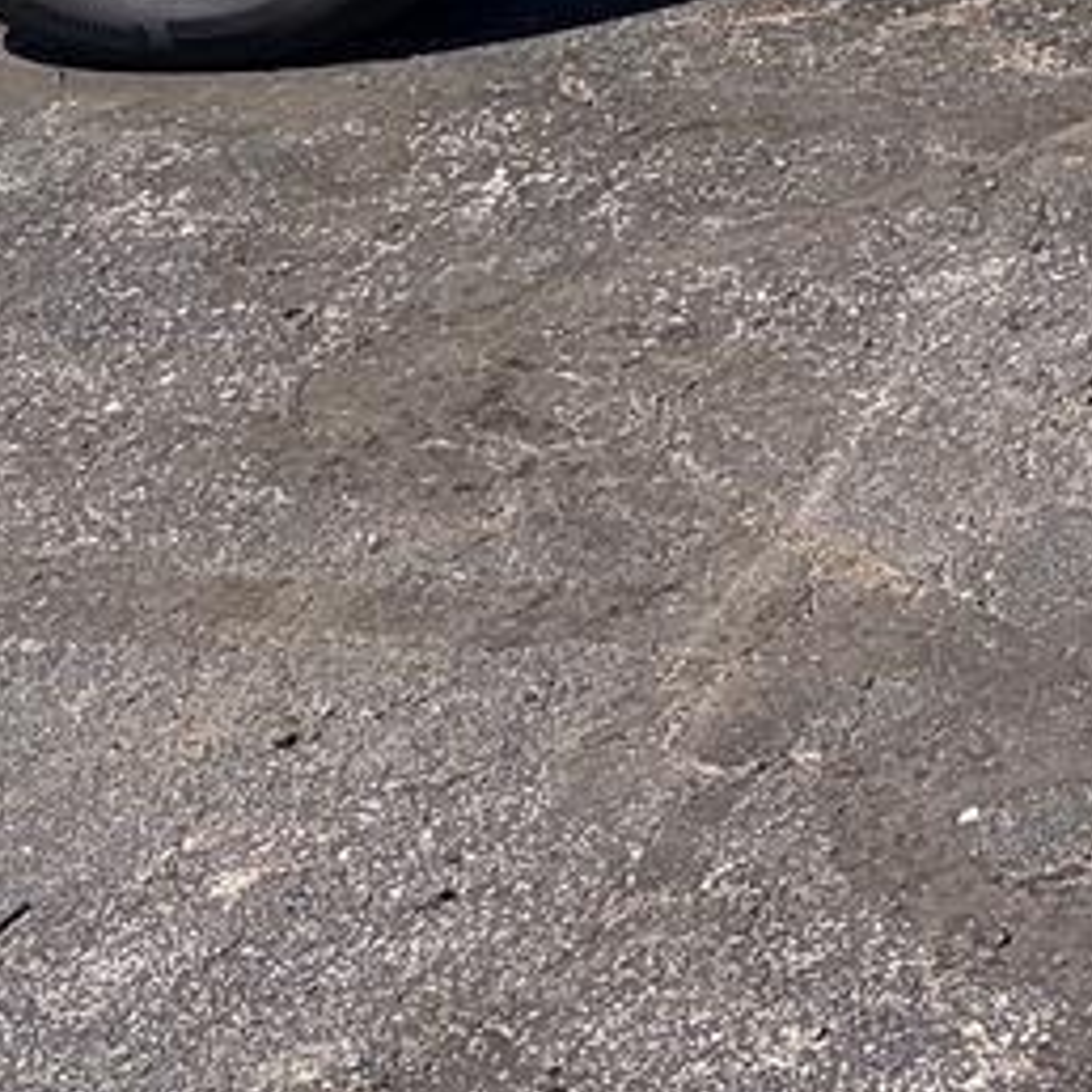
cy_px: -707
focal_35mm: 114
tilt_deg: -12.2
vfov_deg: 14.0
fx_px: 4069
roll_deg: +3.5
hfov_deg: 14.0
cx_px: 1803
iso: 64
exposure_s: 1/4950
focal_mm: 5.96
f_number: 1.6
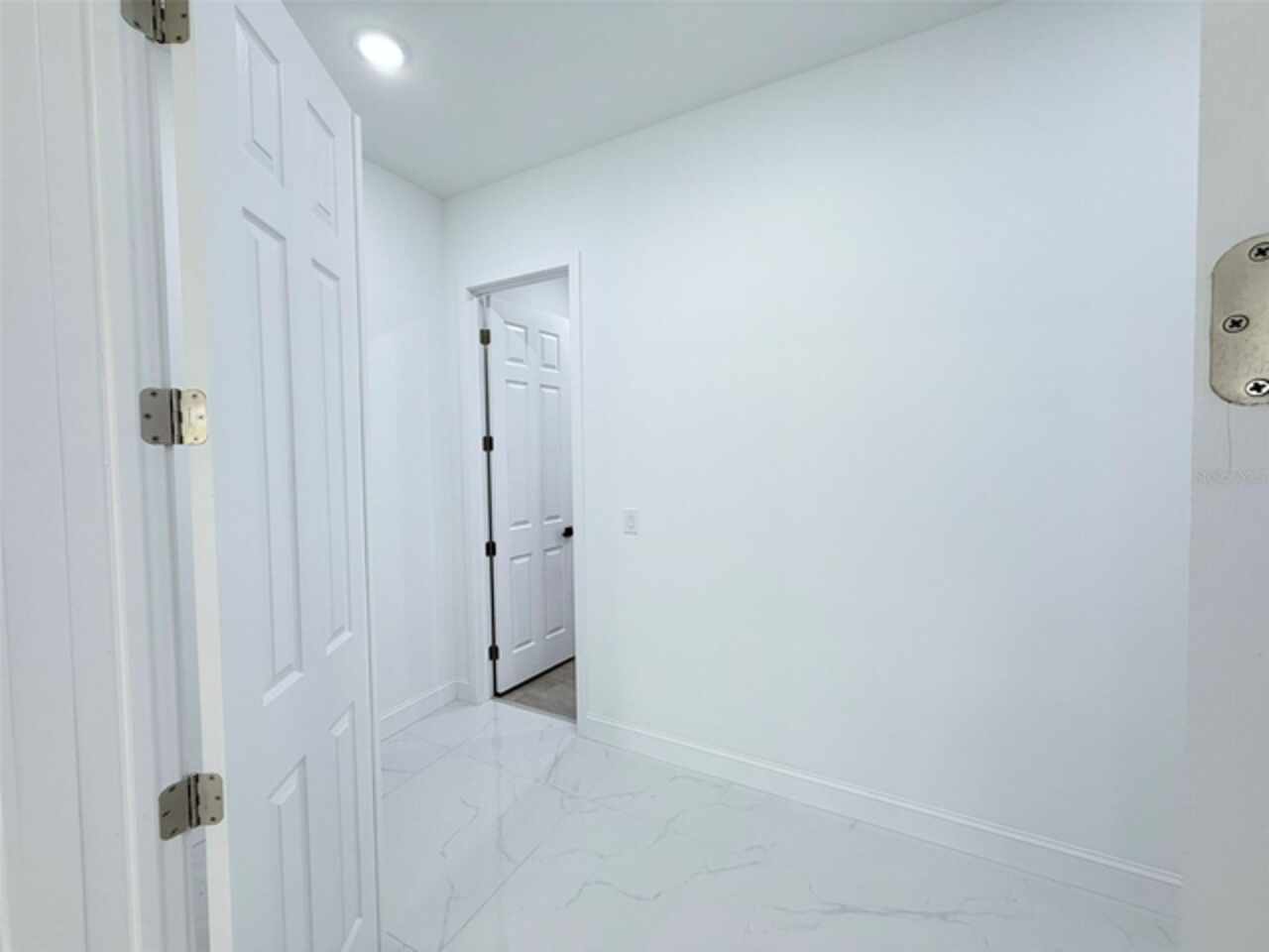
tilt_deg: -1.6
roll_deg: +0.8
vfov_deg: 85.7
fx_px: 513
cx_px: 634
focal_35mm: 14
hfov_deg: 102.1
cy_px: 476
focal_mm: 2.22
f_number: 2.2
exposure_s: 1/120
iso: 125
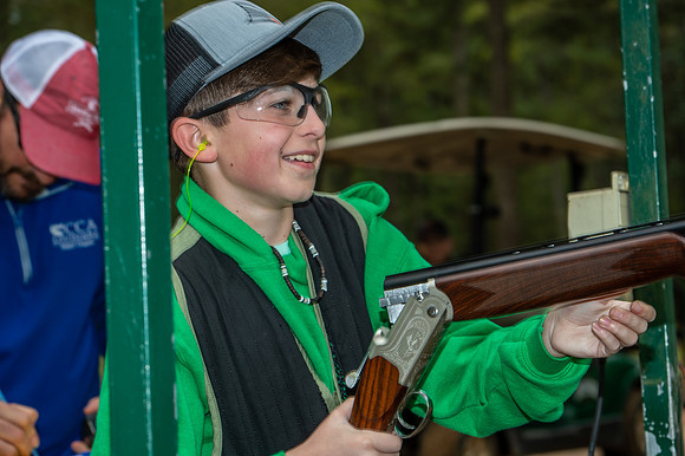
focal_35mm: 110
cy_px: 228
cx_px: 342
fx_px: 2092
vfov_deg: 12.4
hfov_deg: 18.6
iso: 125
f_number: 8
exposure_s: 1/125
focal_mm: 110
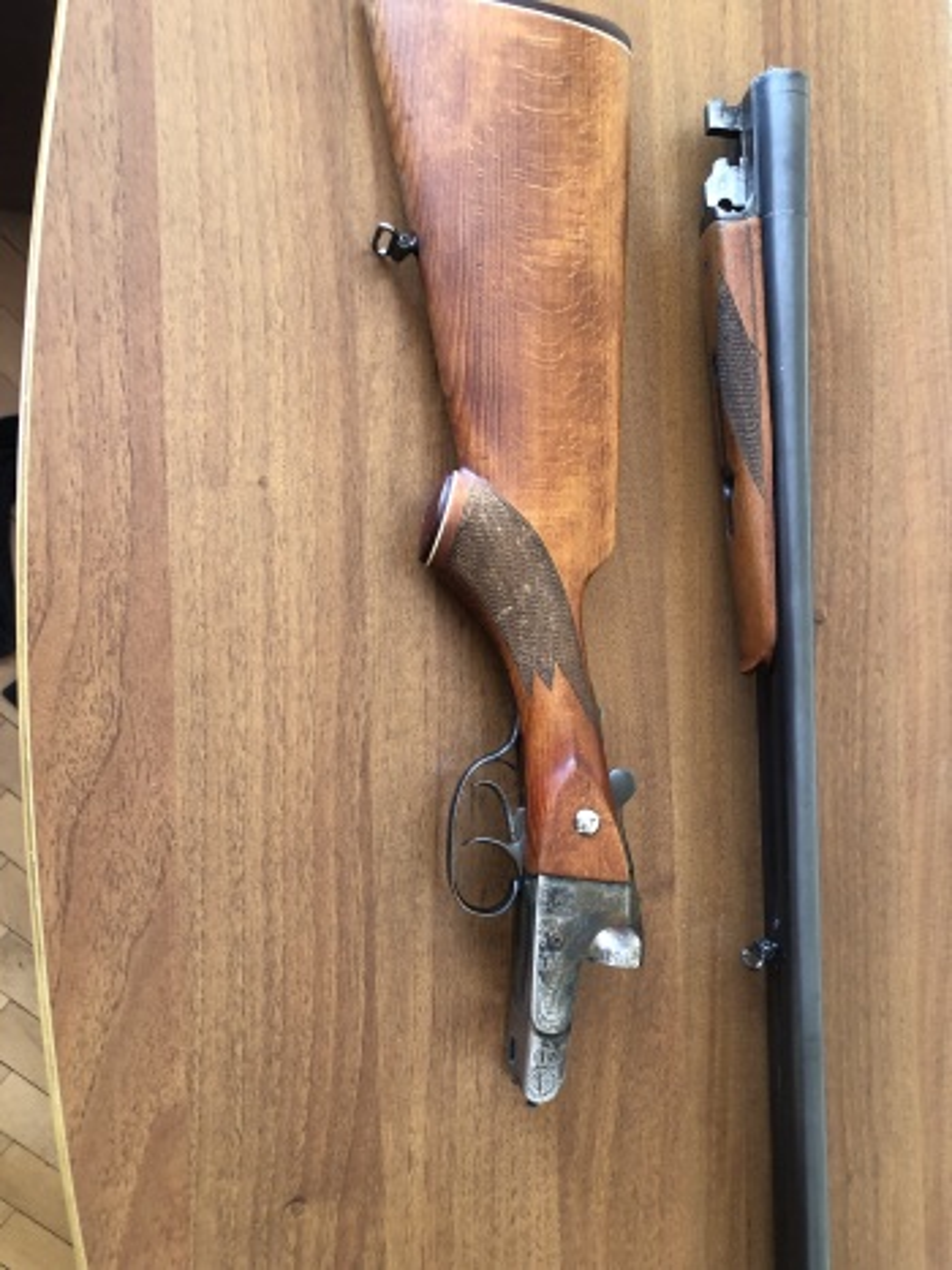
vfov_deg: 63.5
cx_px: 476
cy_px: 635
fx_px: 1027
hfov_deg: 49.7
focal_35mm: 28
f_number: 1.8
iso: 50
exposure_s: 1/15
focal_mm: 3.99
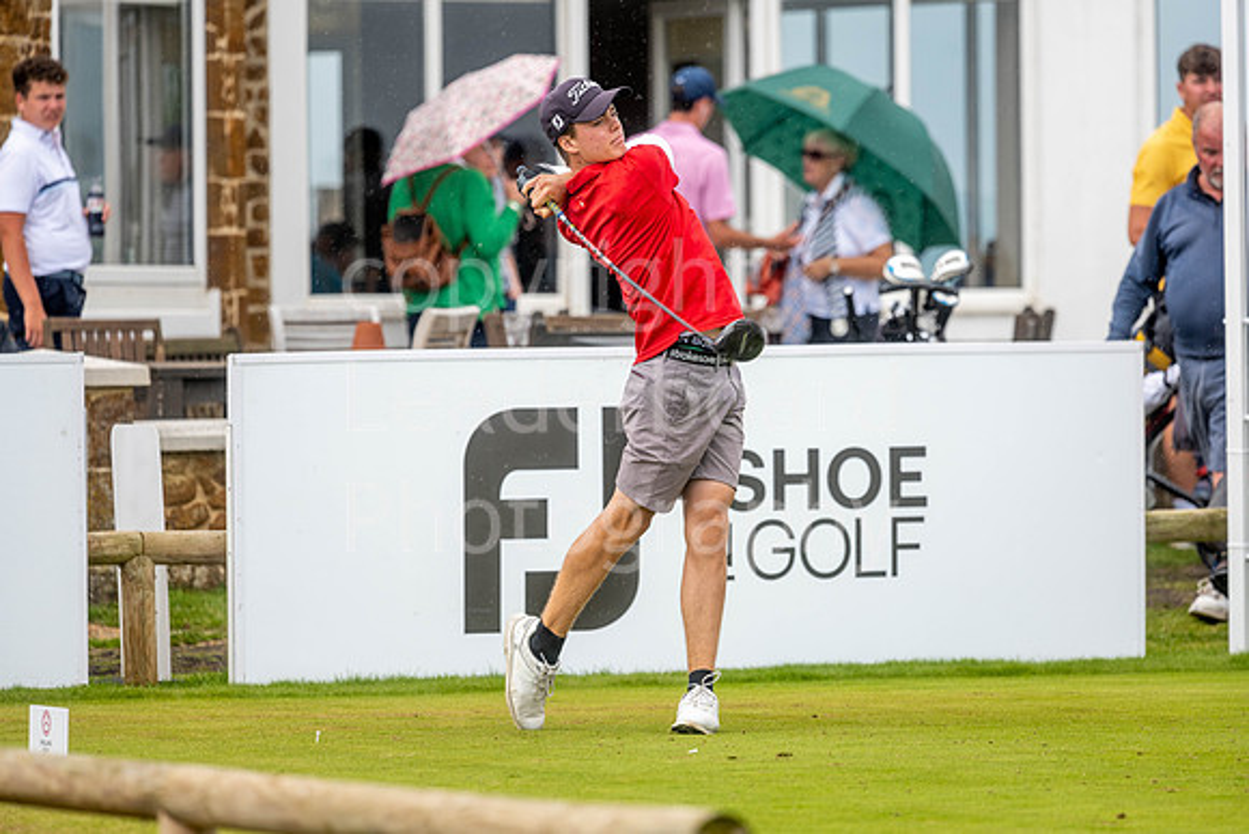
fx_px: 10410
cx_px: 624
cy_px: 417
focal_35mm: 300
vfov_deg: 4.6
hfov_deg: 6.9
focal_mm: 300
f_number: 5
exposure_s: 1/800
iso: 200
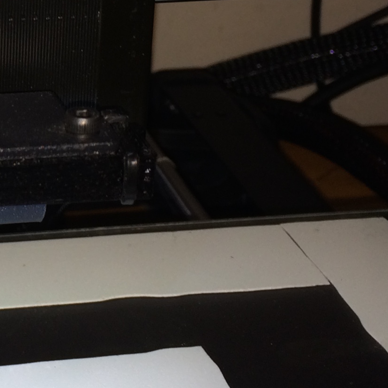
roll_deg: -0.7
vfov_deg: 16.8
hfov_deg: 16.3
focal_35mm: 101
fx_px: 1281
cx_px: -123
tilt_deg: -19.3
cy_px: -26
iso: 32
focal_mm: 4.15
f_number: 2.2
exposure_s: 1/61
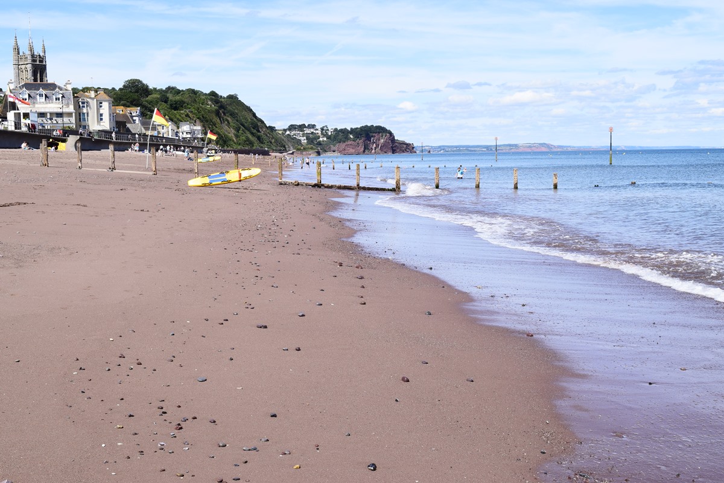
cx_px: 362
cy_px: 242
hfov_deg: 43.6
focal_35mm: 45
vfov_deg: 29.9
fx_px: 905
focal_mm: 30
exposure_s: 1/500
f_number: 11
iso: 360
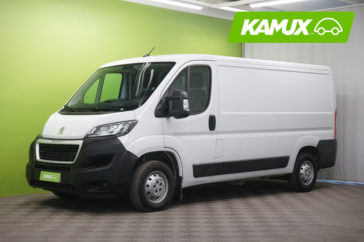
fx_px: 597
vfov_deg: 23.0
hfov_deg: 33.9
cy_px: 121
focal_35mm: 59
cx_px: 182
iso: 2000
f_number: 9
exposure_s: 1/25
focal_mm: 59
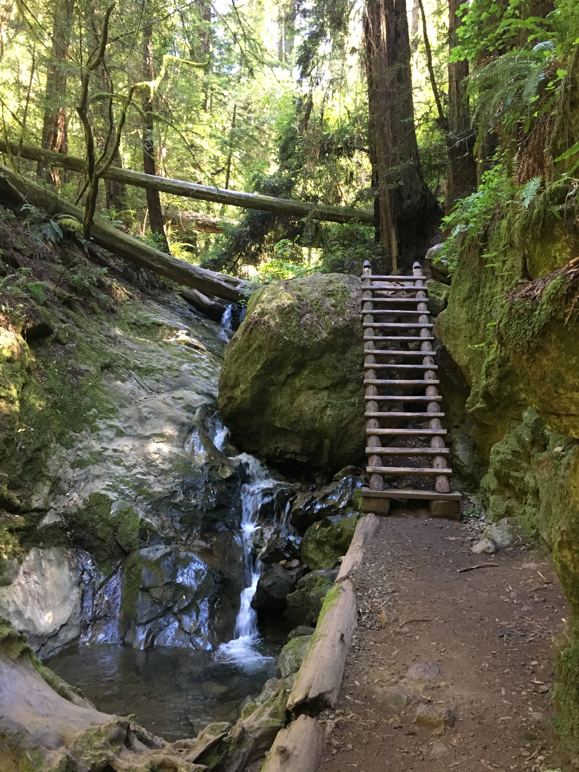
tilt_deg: +2.1
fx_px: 647
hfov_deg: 48.2
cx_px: 290
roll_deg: -1.5
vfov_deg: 61.7
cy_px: 386
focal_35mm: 29
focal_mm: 4.15
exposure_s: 1/20
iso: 200
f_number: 2.2
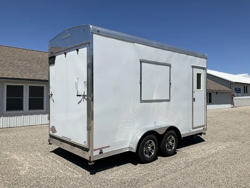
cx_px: 125
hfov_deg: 61.7
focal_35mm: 29
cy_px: 94
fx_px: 209
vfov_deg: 48.2
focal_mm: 3
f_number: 1.8
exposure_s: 1/4405
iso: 25
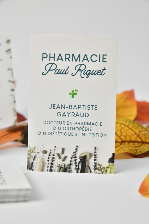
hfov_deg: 13.0
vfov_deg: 19.5
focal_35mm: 105
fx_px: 652
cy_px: 112
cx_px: 74
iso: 2500
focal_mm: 70
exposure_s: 1/200
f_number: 10
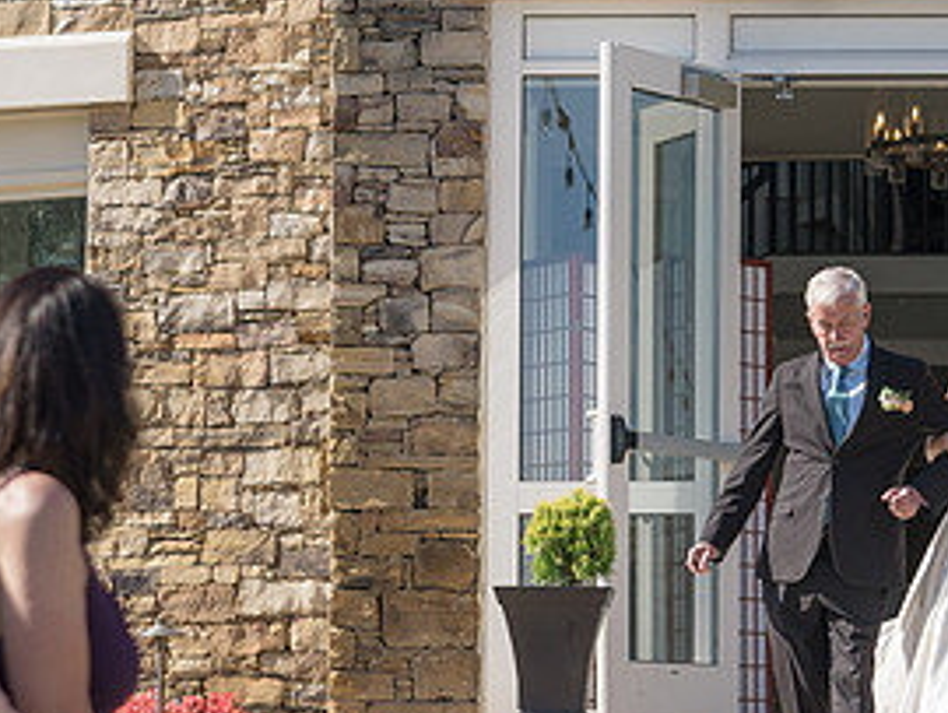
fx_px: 4906
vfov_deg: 8.3
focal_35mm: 179
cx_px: 952
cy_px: 509
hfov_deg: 10.9
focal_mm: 70
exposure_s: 1/800
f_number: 4
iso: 100
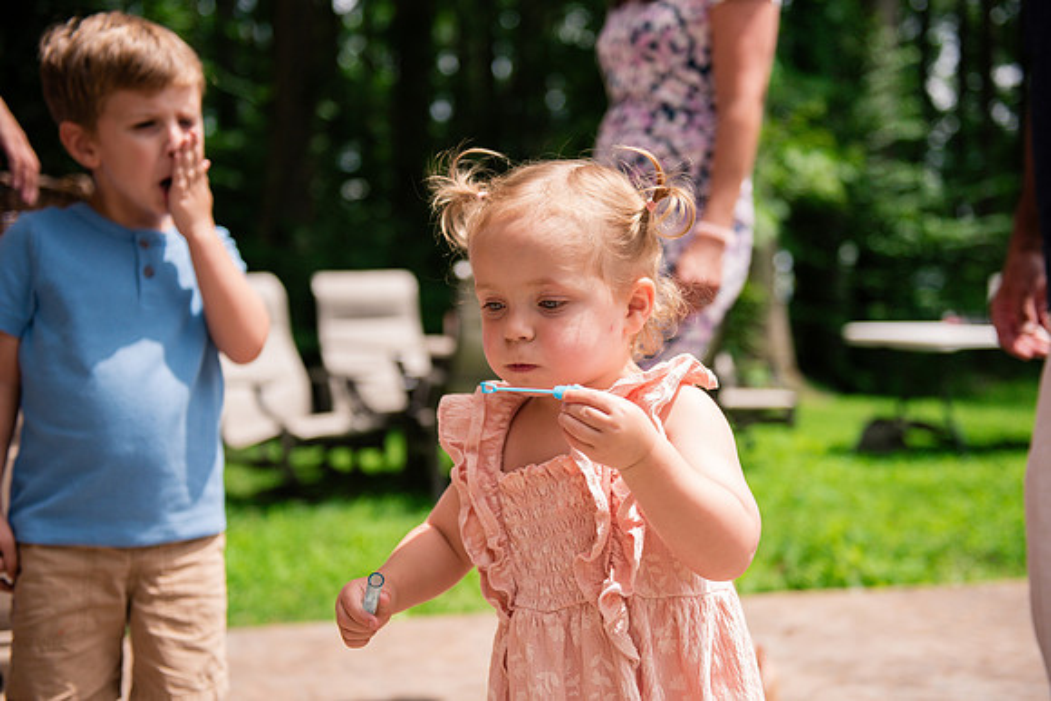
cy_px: 350
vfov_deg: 28.1
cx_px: 526
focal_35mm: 48
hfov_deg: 41.1
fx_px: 1402
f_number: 2.8
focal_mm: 48
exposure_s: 1/4000
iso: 500
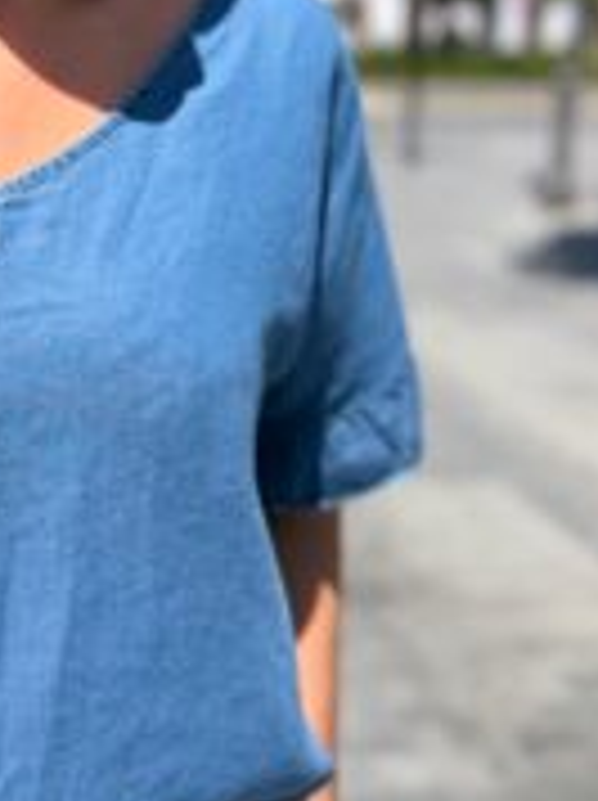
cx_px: 0
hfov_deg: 25.6
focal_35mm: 54
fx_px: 1247
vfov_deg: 35.0
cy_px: 230
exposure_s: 1/4975
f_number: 1.78
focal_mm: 6.76
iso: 80
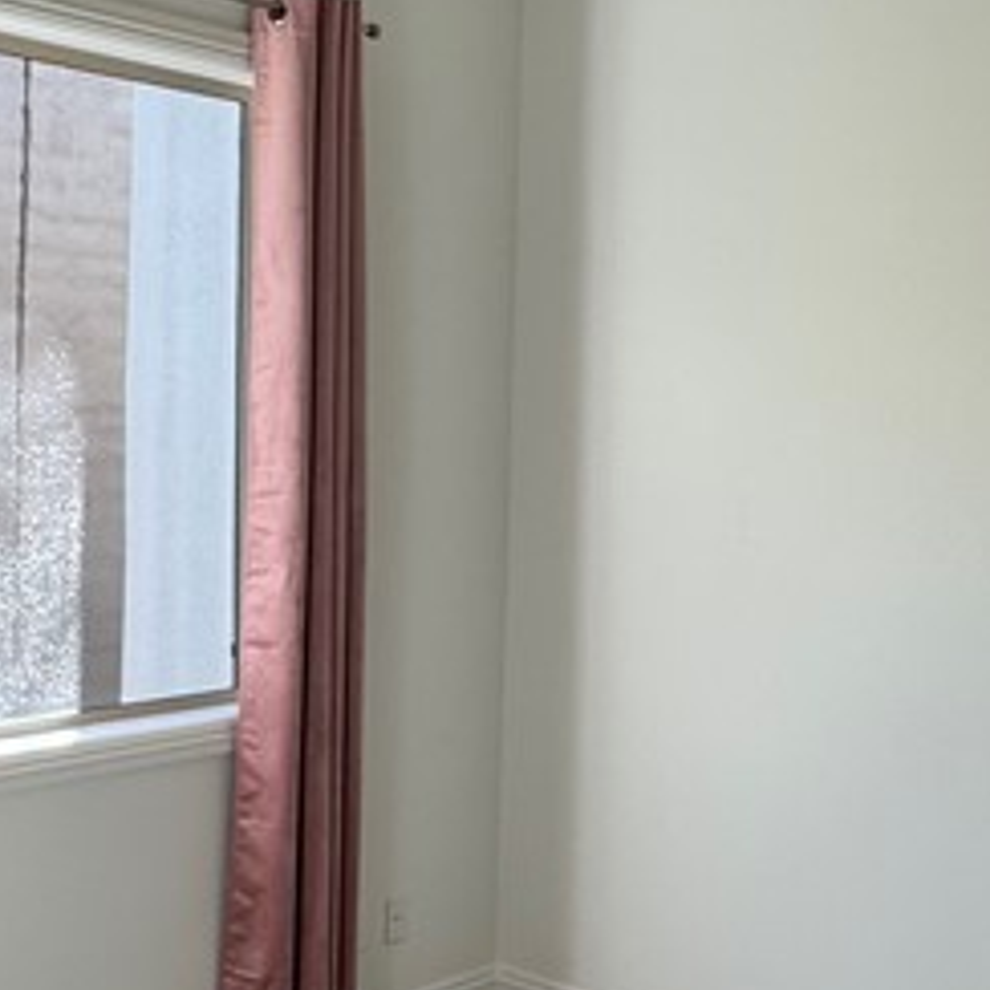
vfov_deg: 32.8
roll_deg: -2.3
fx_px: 1683
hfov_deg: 32.7
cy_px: 532
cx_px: 560
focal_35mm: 52
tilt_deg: -4.9
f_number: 2.2
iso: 40
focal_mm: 2.22
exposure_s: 1/120
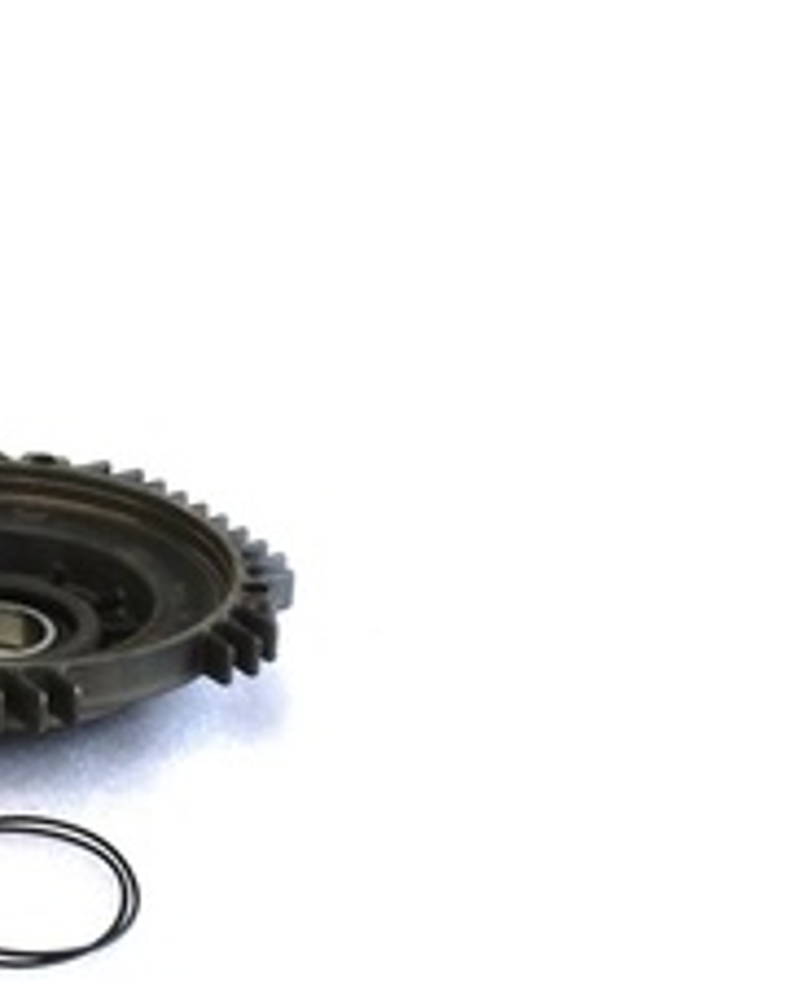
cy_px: 612
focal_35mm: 104
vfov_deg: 18.4
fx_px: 3027
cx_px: 4
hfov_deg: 14.6
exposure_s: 1/60
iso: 125
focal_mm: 9.3
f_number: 3.7
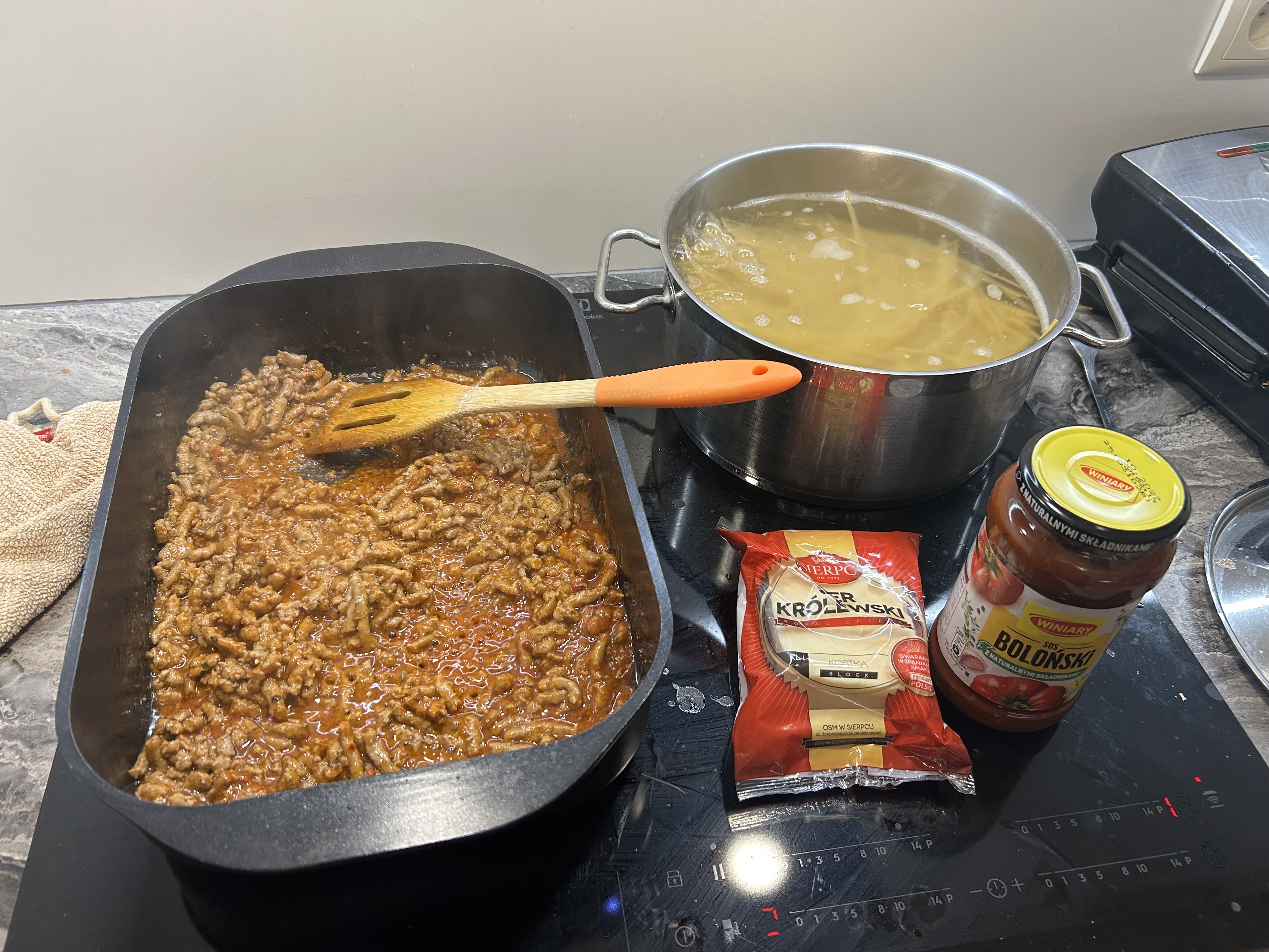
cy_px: 476
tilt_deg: -45.1
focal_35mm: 26
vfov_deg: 53.1
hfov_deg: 67.3
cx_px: 634
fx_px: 953
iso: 100
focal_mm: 5.7
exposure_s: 1/121
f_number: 1.5
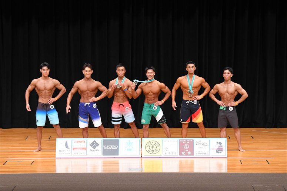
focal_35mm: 147
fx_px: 1171
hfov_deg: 14.0
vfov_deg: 9.3
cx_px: 144
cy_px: 96
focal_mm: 98
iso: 4000
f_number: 5.6
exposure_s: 1/400
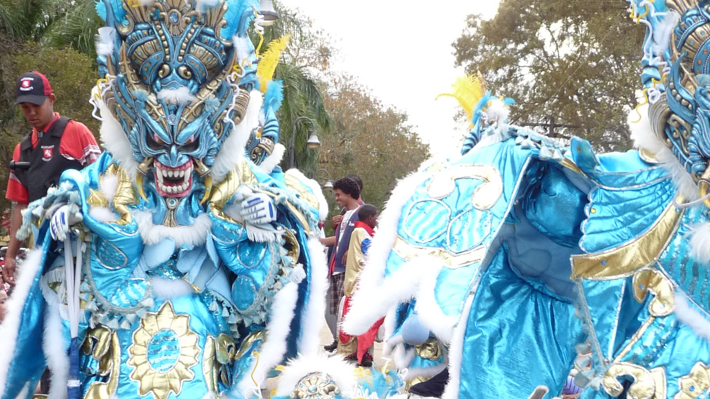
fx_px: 1073
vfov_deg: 20.2
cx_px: 355
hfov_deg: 36.6
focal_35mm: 57
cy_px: 425
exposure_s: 1/160
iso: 200
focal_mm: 4.8
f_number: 2.8
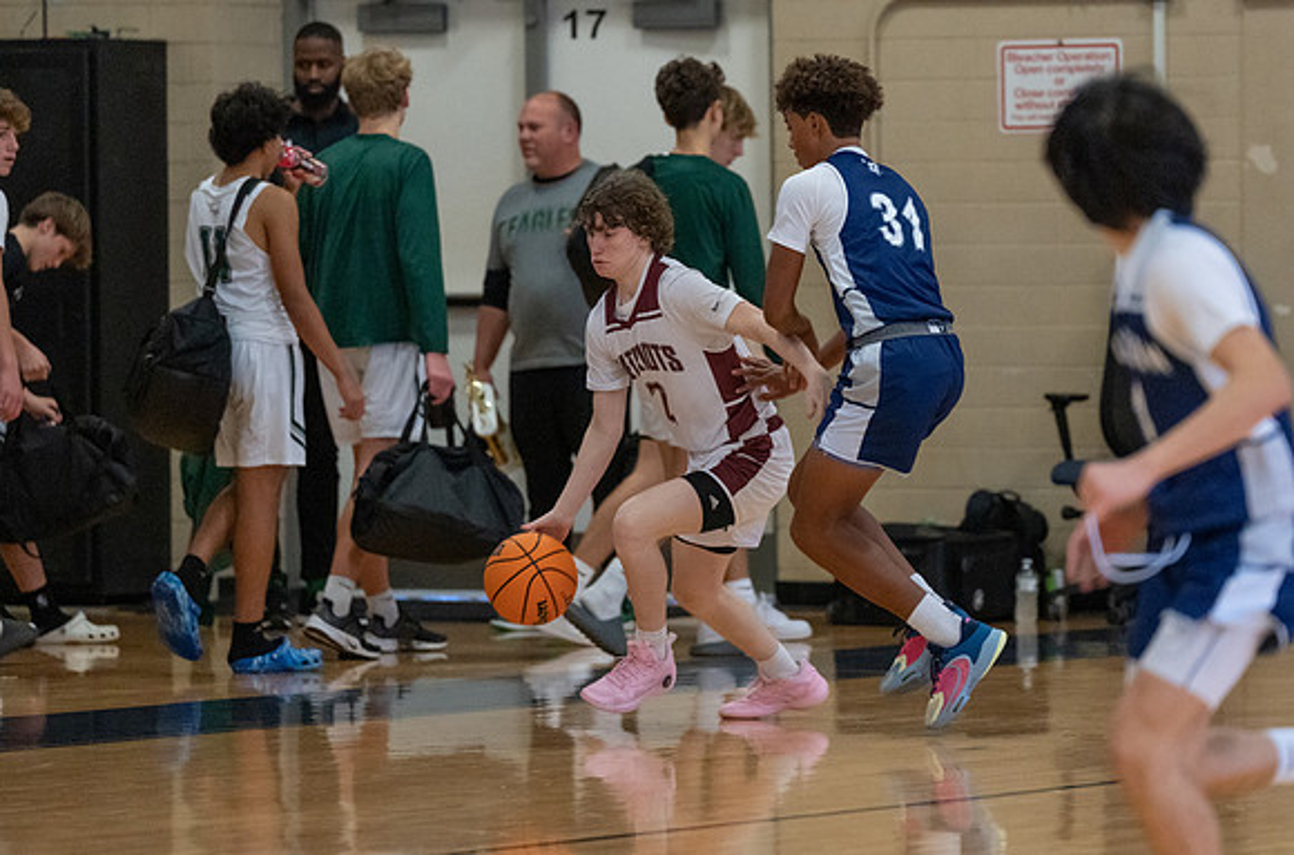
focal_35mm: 295
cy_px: 309
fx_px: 10583
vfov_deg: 4.6
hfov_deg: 7.0
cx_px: 805
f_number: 2.8
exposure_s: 1/1000
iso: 4000
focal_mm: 200
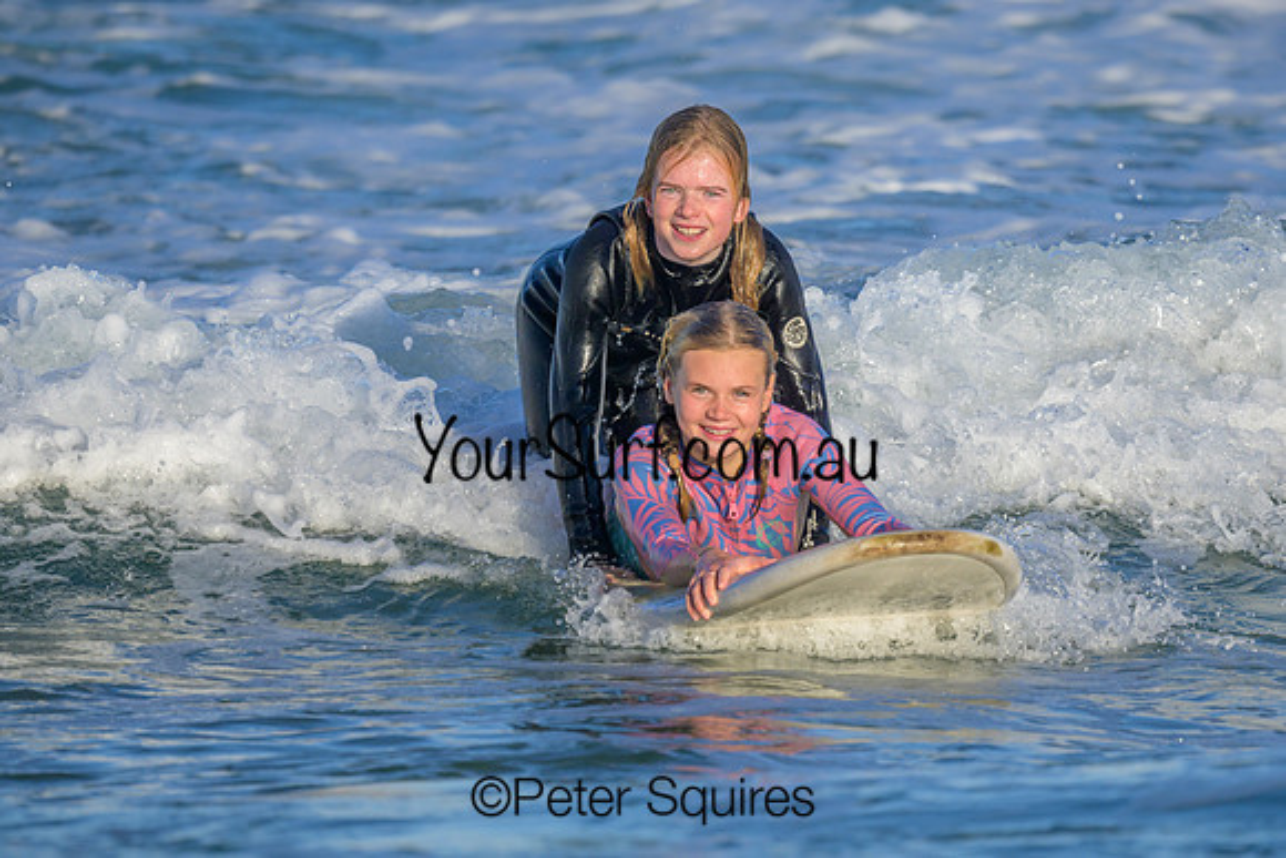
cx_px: 740
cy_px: 398
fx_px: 39164
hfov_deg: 1.9
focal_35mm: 1096
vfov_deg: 1.3
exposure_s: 1/2000
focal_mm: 800
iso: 280
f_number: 6.3
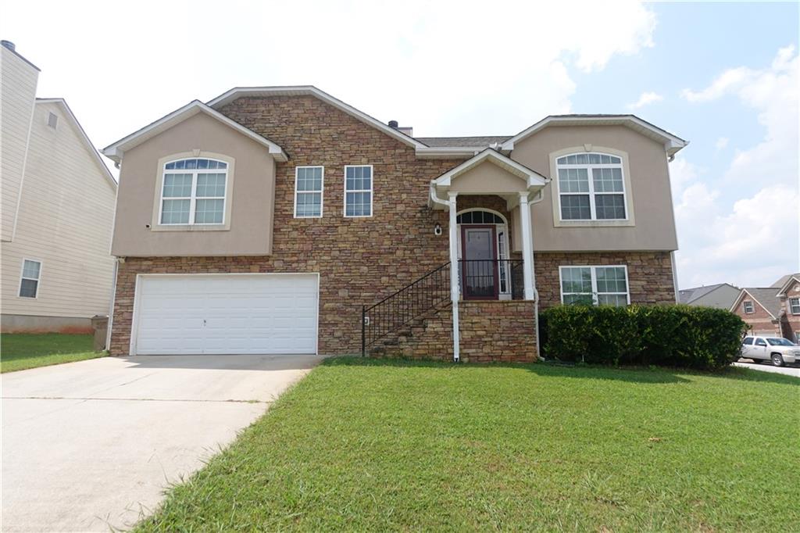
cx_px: 400
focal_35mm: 18
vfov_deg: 67.3
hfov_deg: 90.0
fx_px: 400
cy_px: 266
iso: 125
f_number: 1.8
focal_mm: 6.9
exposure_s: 1/400
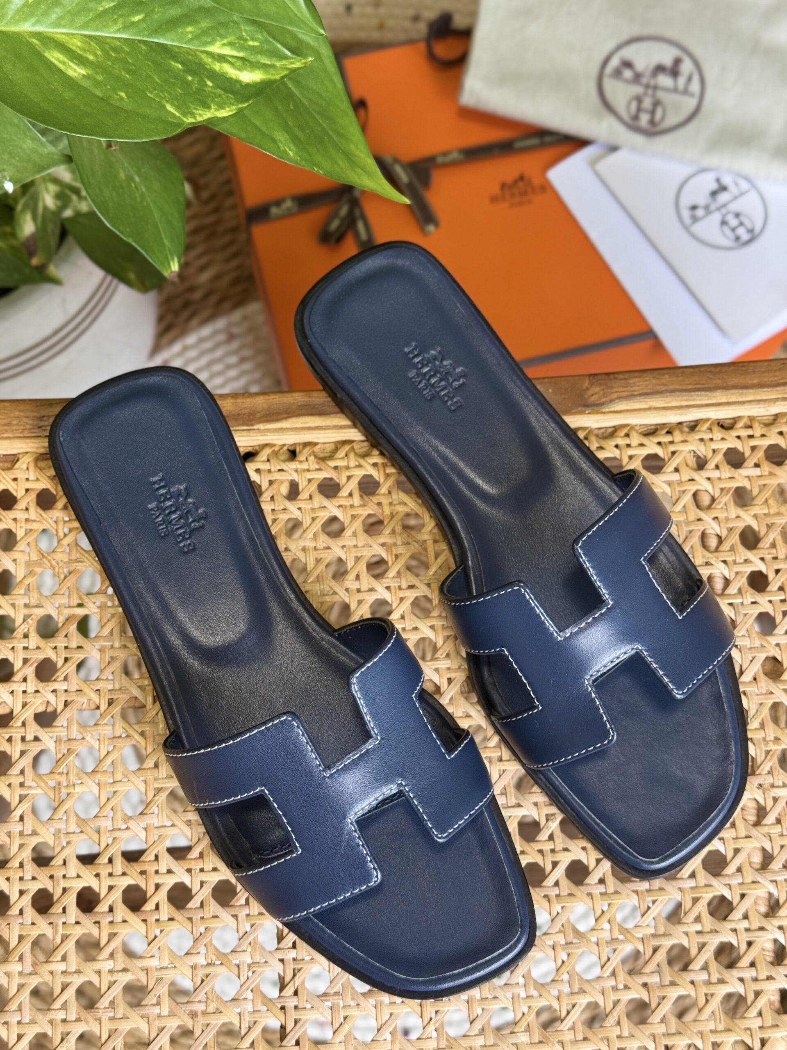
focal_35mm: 48
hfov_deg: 30.3
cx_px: 394
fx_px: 1455
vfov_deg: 39.7
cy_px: 525
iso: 100
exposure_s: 1/86
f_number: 1.78
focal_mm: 6.76
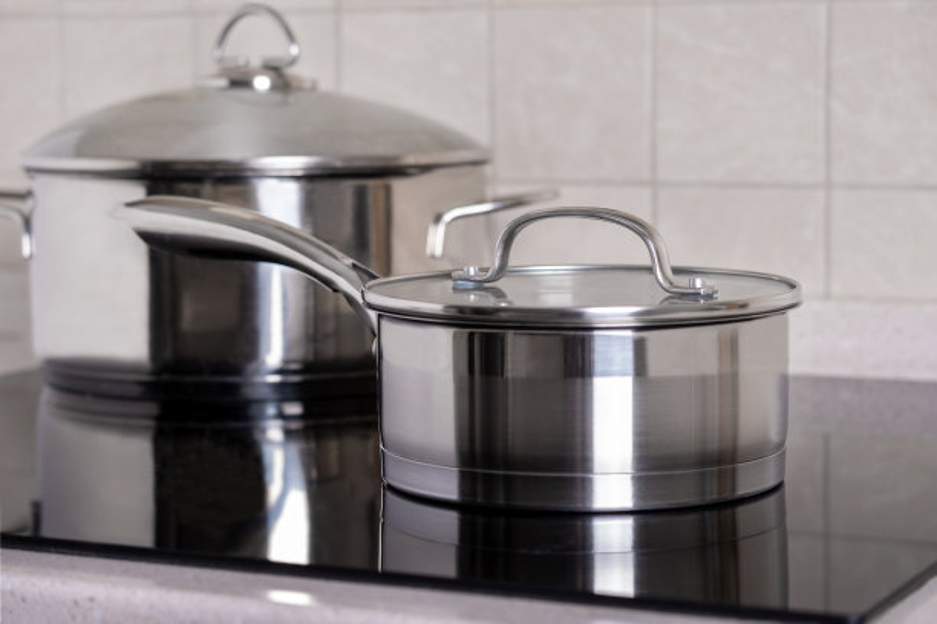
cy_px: 312
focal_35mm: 83
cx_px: 468
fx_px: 2160
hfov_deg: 24.5
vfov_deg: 16.5
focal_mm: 55
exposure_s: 1/125
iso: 160
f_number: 4.5
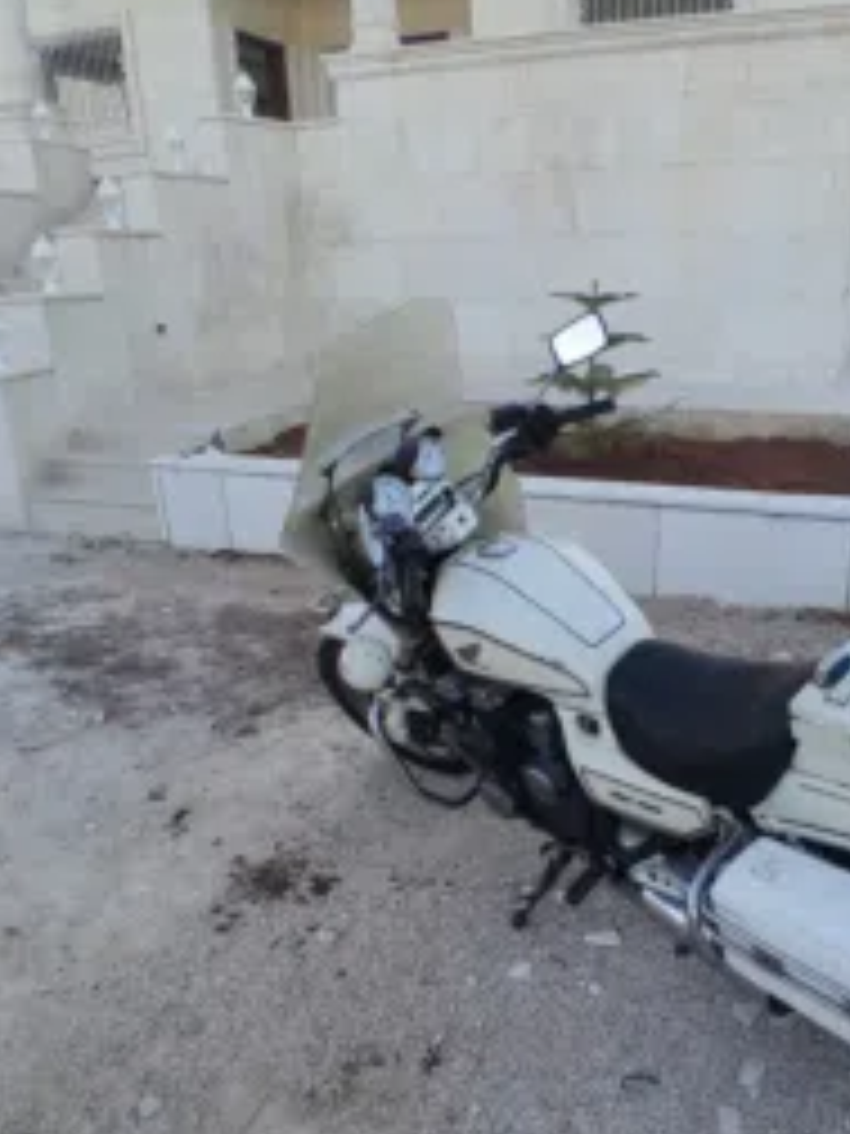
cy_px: 639
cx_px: 526
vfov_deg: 65.1
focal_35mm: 27
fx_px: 884
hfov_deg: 50.9
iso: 40
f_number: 2.2
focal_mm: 1.46
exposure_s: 1/252
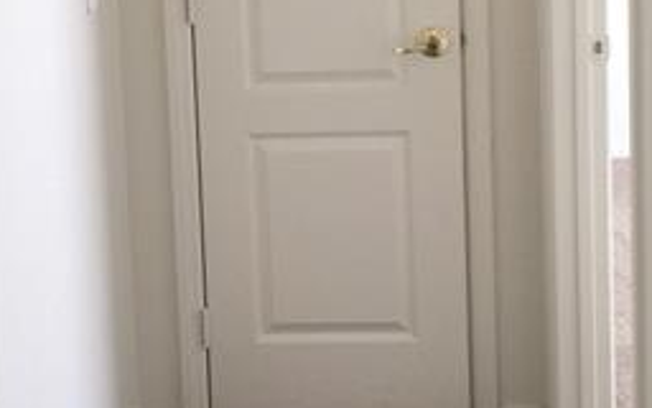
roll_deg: +1.2
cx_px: 273
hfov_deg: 28.5
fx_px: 1279
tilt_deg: -4.9
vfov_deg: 17.6
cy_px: -23
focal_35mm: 72
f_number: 2.2
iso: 40
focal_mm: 4.15
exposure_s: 1/15
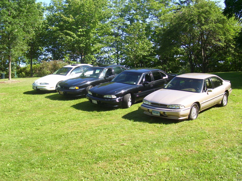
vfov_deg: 34.3
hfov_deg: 44.8
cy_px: 90
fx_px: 294
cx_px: 121
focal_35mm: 42
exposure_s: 1/500
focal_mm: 7
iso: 80
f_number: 3
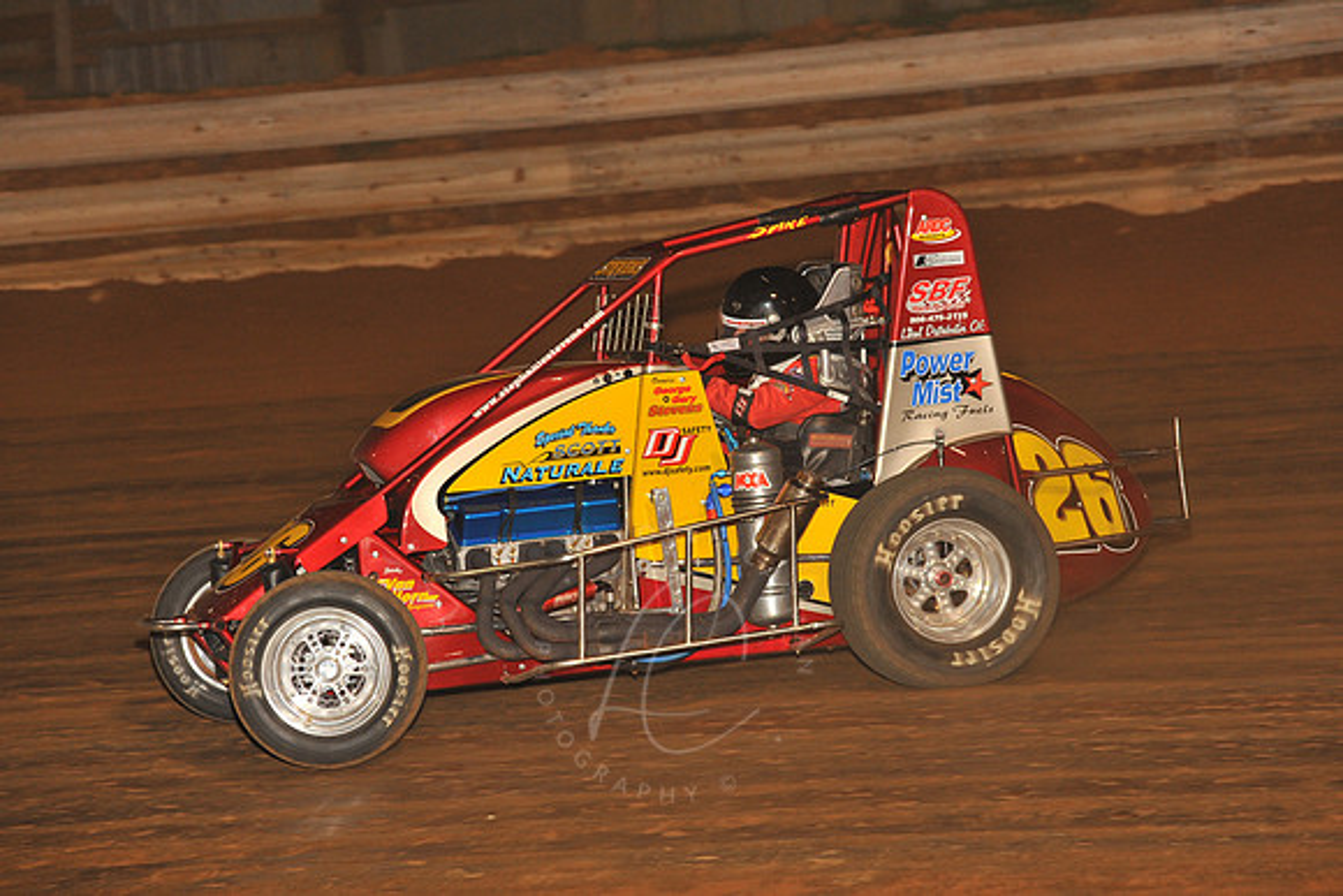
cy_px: 448
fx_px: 5410
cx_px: 672
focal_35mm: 145
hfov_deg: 14.2
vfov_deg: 9.5
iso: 1000
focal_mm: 145
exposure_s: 1/320
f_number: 6.3
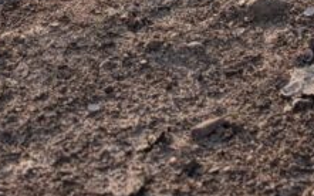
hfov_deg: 16.1
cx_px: 482
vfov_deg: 9.8
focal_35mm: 118
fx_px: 1010
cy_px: -266
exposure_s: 1/3690
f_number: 1.68
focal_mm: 6.9
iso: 22
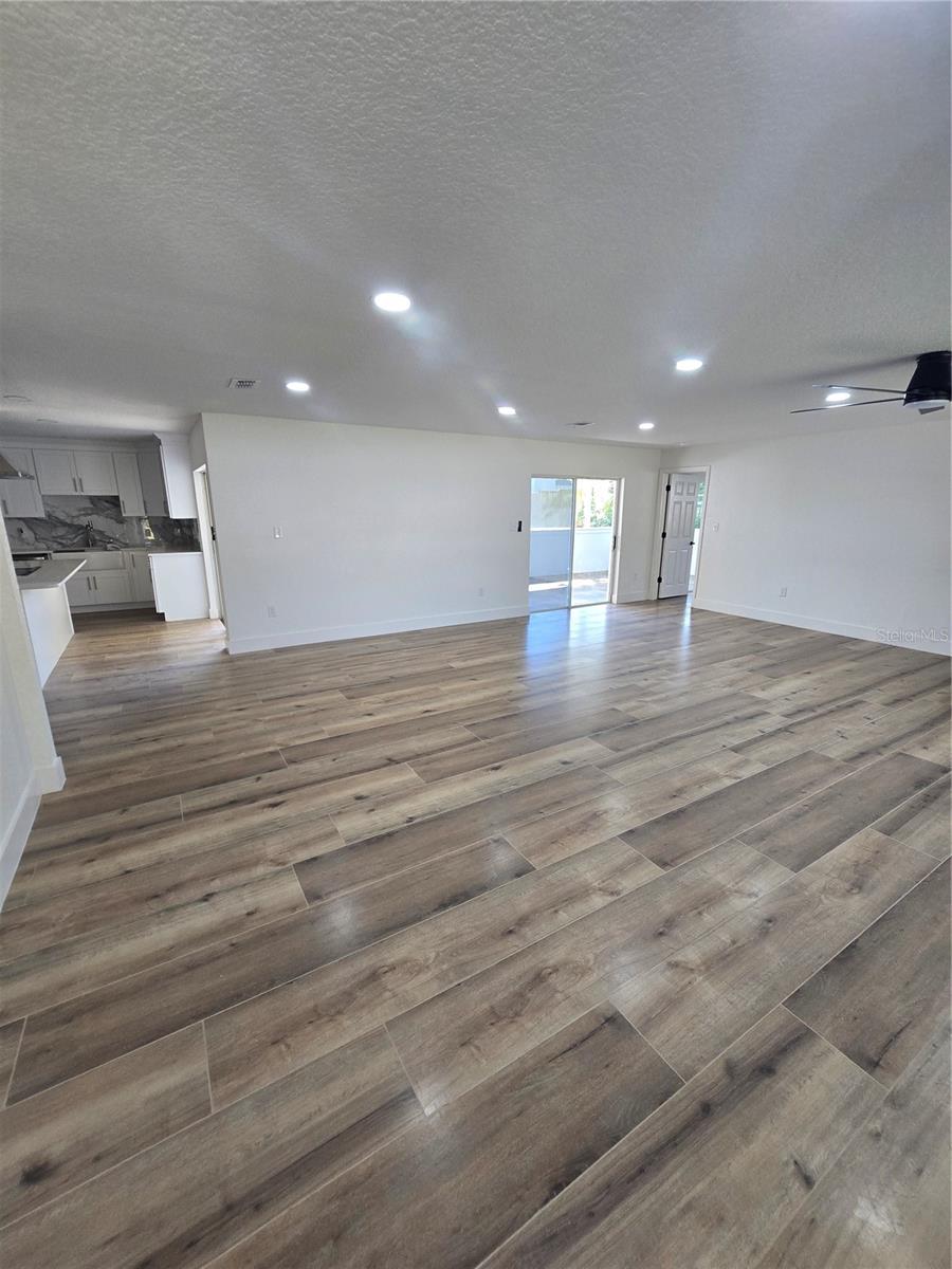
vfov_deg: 106.2
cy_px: 634
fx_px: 477
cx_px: 476
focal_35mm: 13
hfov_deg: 89.9
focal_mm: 2.2
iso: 100
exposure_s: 1/60
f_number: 2.2
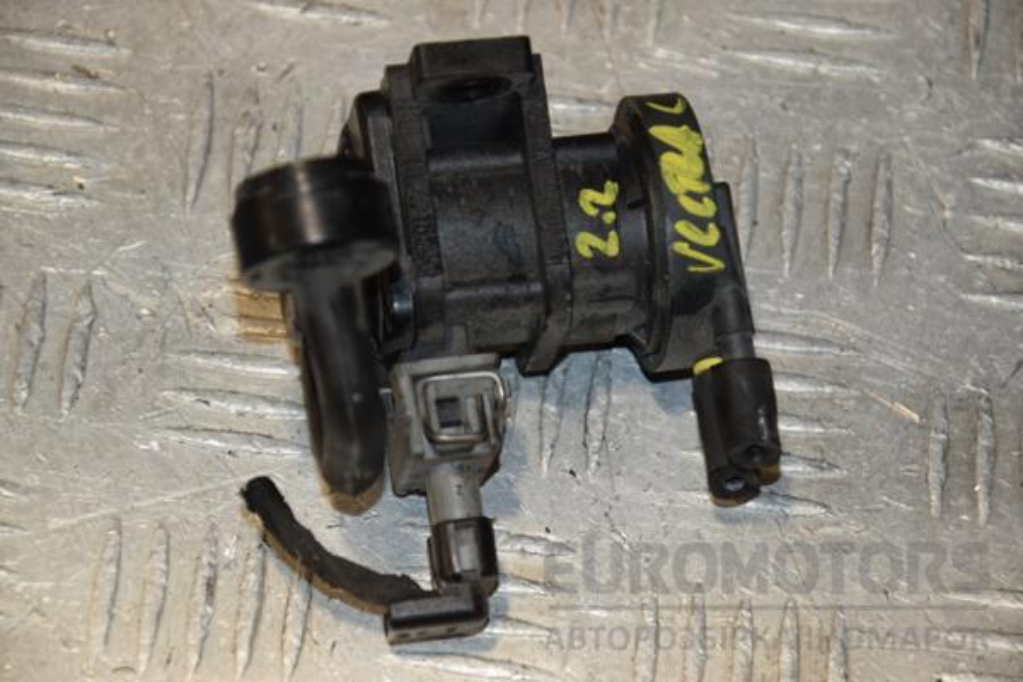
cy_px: 341
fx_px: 4475
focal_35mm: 158
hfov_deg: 13.0
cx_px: 512
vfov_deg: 8.7
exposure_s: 1/200
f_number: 6.3
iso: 800
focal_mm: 105
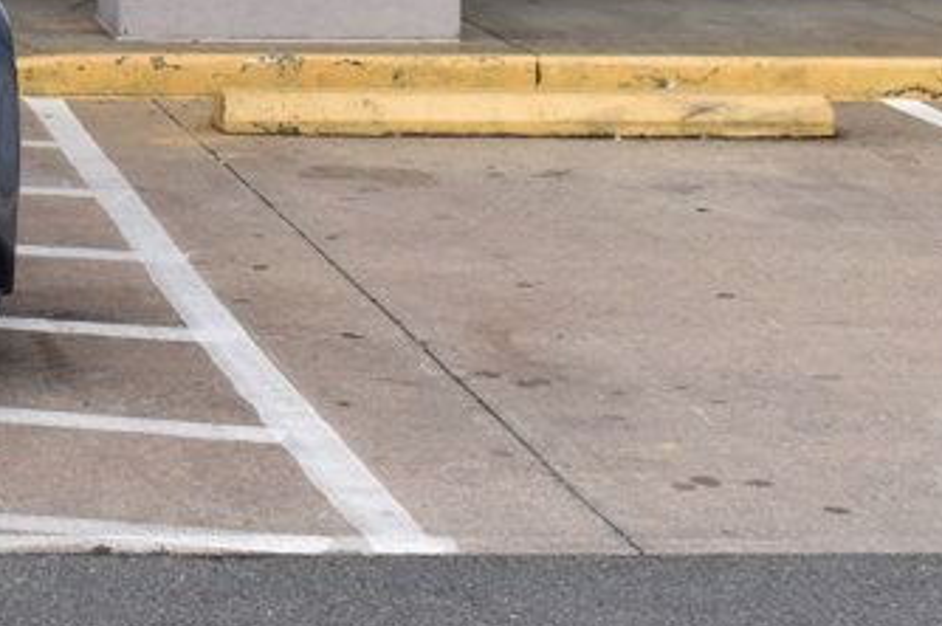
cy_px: -245
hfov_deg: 14.0
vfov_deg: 9.7
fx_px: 3607
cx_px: -420
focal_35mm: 138
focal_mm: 30
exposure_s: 1/400
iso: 400
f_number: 11
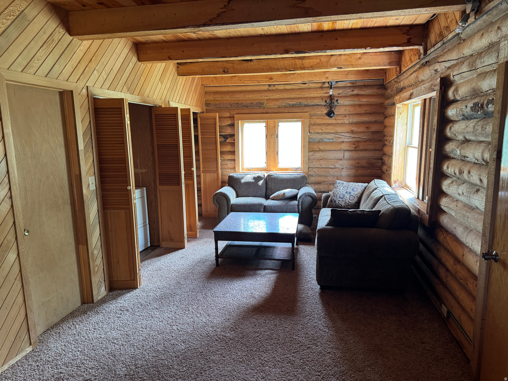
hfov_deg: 71.6
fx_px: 352
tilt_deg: -9.8
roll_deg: +1.1
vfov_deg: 56.8
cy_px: 190
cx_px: 254
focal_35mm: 24
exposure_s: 1/60
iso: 250
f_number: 1.78
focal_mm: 6.76
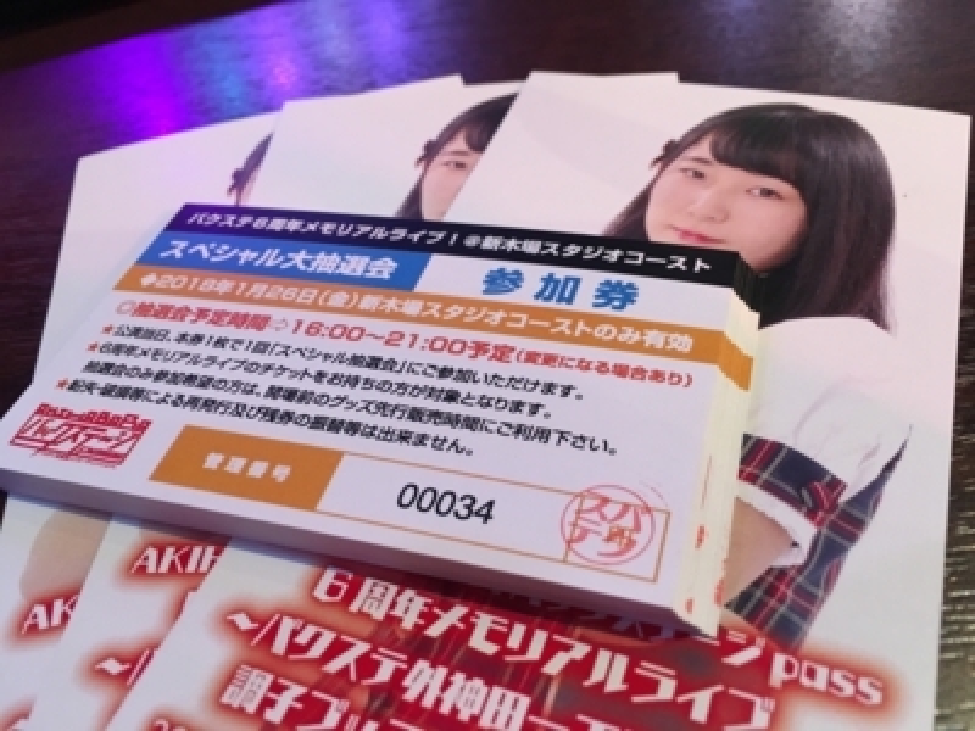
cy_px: 366
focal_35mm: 29
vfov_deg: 48.2
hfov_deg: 61.7
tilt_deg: -46.8
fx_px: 817
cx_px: 488
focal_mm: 4.15
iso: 160
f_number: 2.2
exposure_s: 1/30
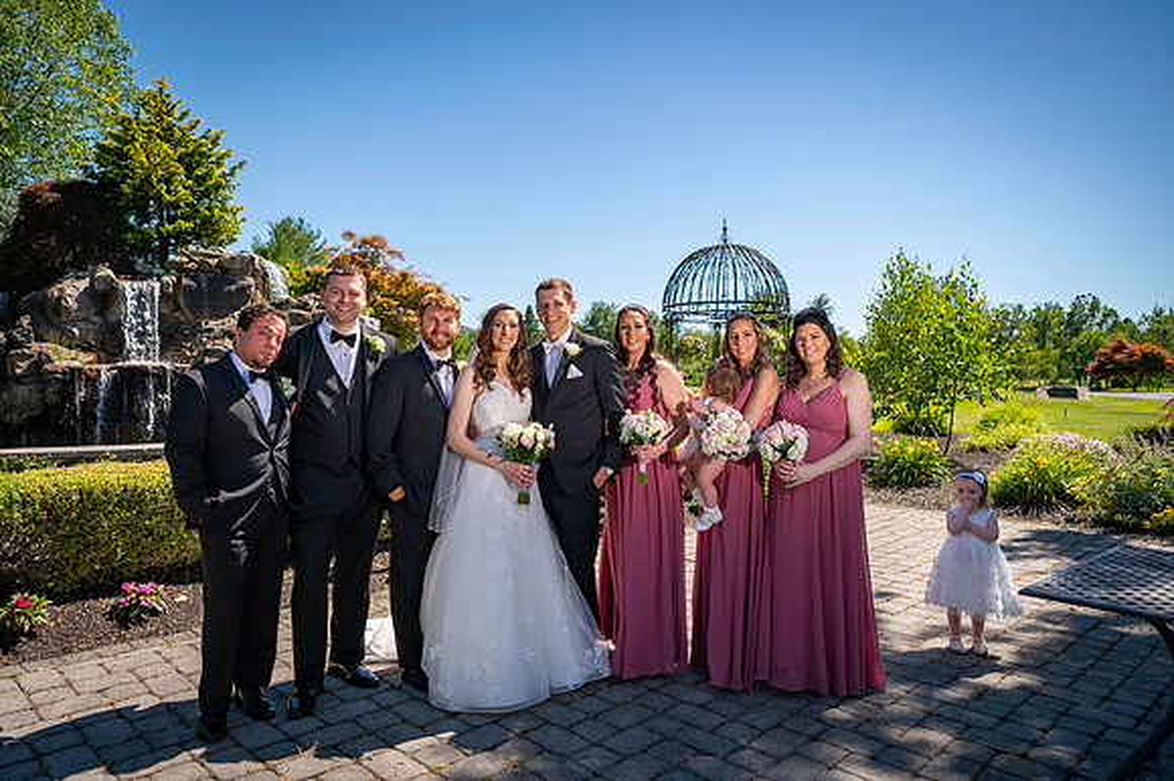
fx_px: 782
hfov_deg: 73.8
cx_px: 587
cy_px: 390
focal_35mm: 24
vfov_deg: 53.1
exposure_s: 1/1600
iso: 100
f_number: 3.2
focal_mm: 24
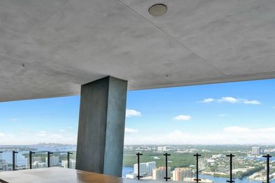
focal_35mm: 26
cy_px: 142
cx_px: 128
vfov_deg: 46.7
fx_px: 201
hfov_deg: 68.7
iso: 100
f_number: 9
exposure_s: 1/100
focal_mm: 16.2
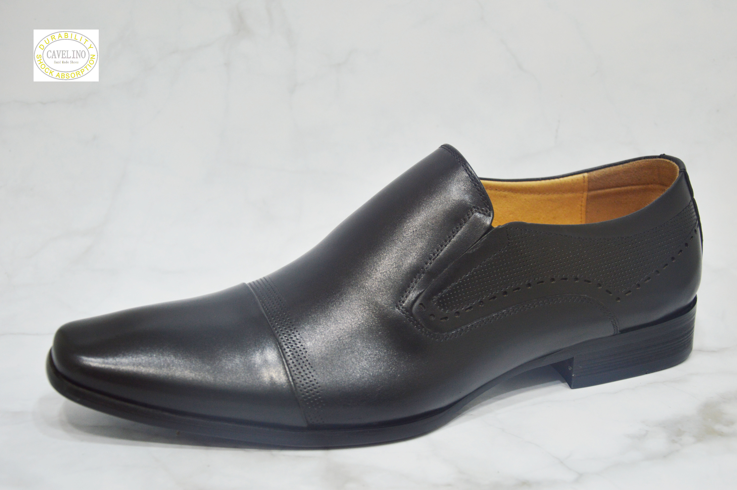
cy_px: 245
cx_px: 368
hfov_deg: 35.1
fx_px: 1166
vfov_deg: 23.7
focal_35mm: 57
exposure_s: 1/80
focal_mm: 38
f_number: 4.5
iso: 400
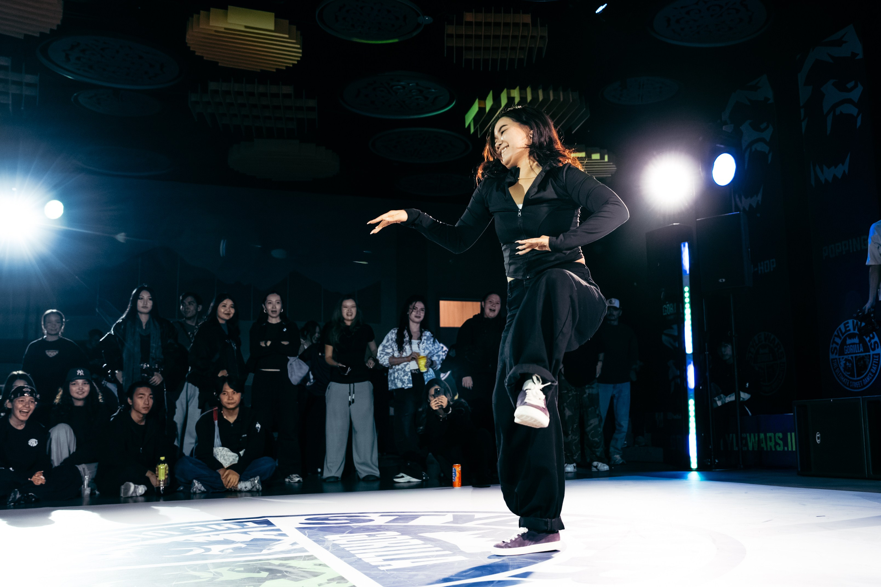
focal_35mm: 36
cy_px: 288
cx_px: 564
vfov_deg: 36.6
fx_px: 887
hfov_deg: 52.1
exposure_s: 1/800
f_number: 2.8
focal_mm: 27
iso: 3200
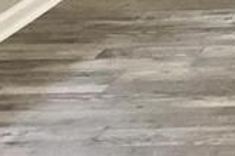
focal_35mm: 157
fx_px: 1024
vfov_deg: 8.0
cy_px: -230
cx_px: 568
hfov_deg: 11.0
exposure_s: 1/60
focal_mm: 3
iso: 80
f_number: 1.8
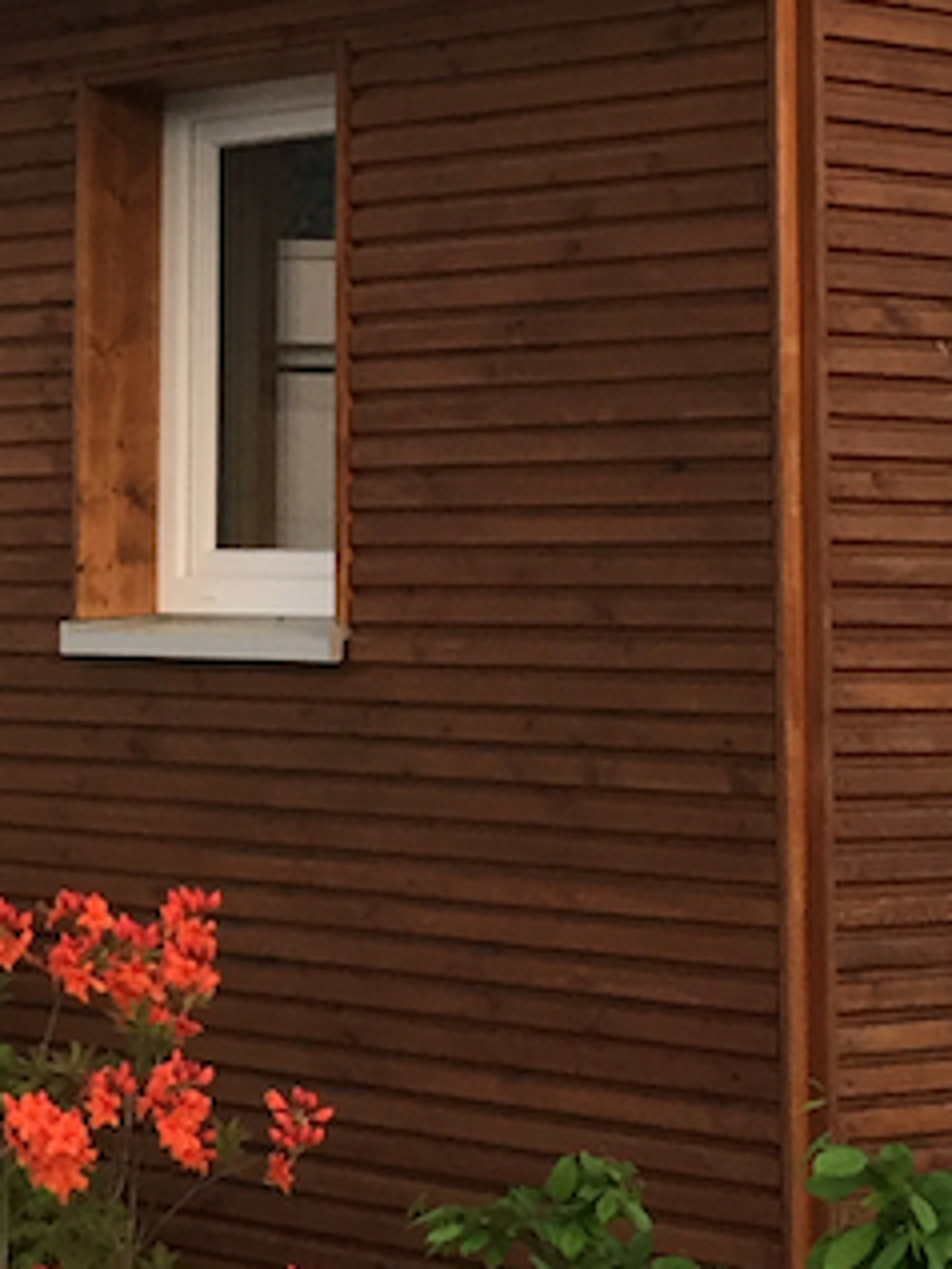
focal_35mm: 117
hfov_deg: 12.5
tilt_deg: +8.3
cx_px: 44
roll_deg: -1.0
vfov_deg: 16.6
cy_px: 96
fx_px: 4287
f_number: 2.2
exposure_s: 1/30
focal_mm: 4.15
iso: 32
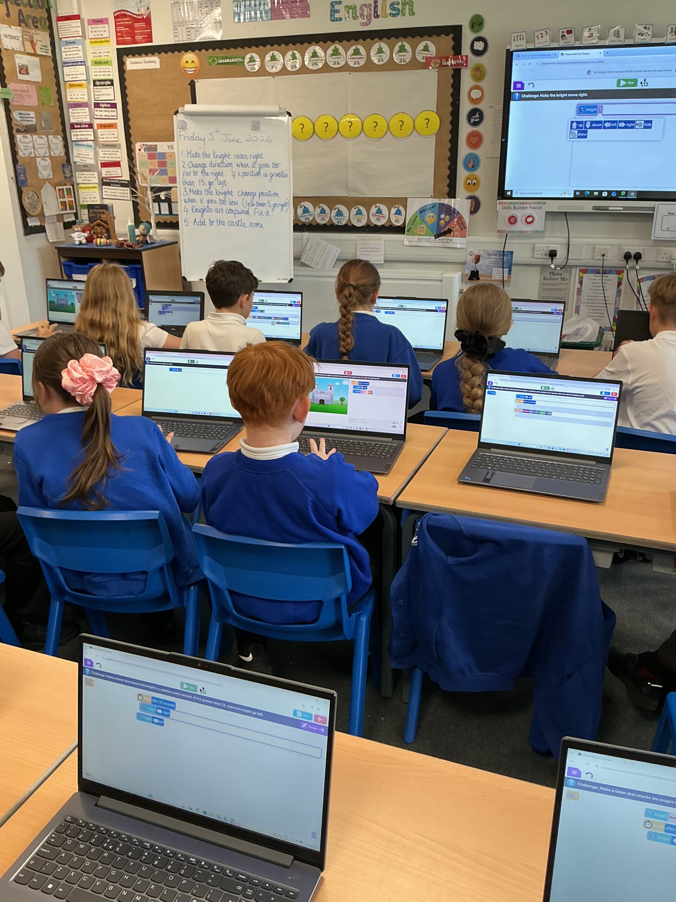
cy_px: 451
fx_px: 755
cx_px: 338
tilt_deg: -21.9
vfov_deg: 61.7
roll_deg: +1.6
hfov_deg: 48.2
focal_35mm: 29
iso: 64
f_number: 1.8
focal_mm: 3
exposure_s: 1/60
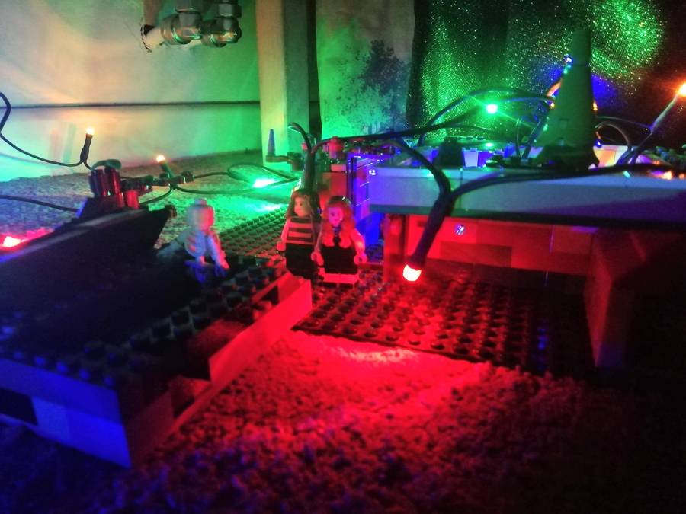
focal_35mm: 26
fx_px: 515
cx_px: 343
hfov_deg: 67.3
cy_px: 257
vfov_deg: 53.1
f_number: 2.2
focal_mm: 3.21
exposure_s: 1/14.3
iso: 1600
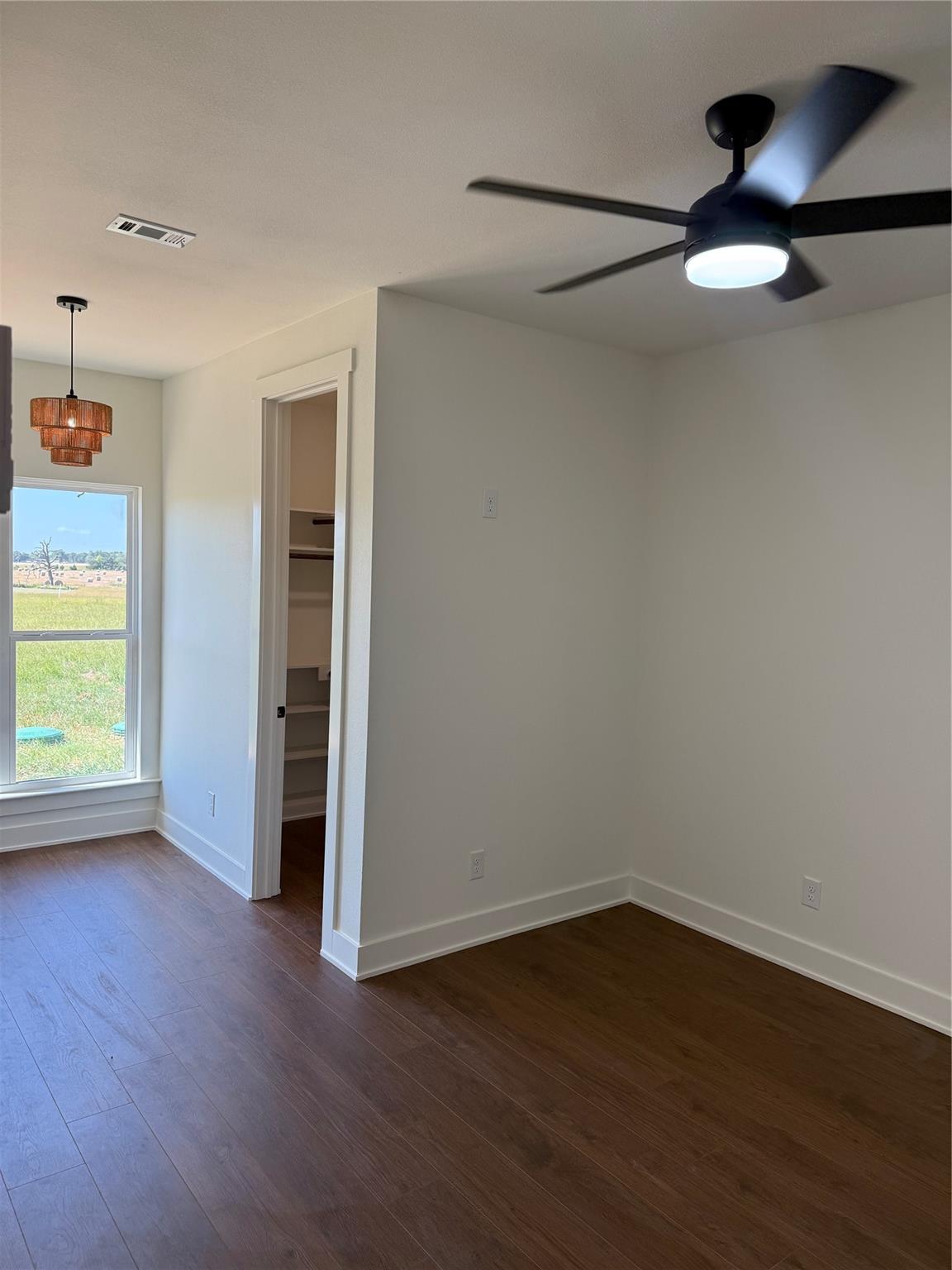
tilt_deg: -2.3
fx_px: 880
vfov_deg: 71.6
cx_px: 476
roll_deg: -2.1
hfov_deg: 56.8
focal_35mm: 24
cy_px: 635
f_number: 1.78
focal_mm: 6.76
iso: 100
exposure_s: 1/251
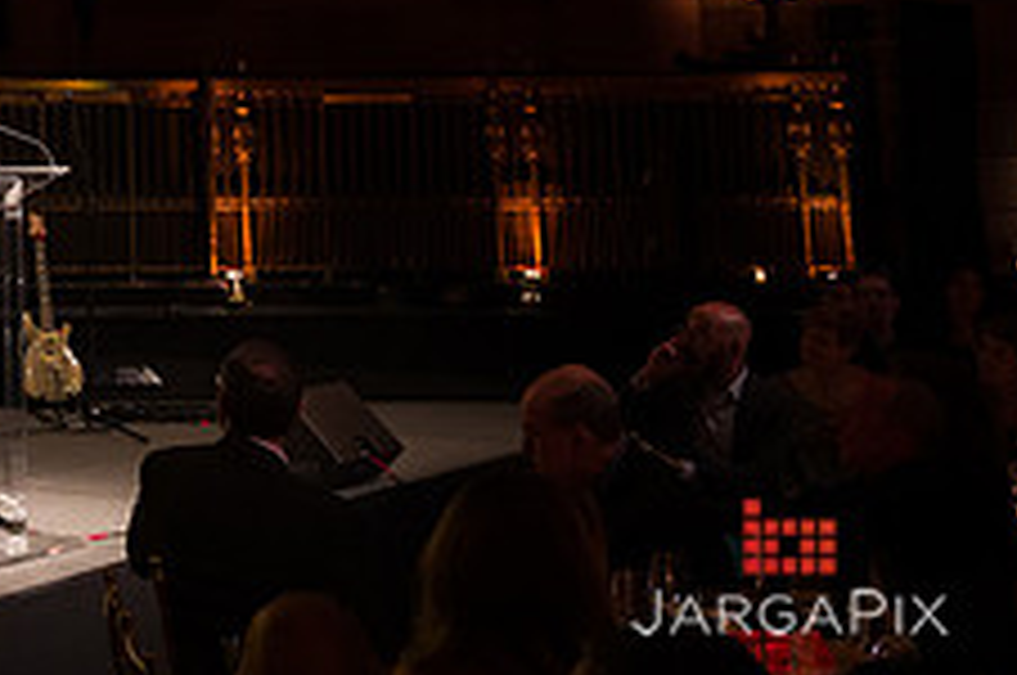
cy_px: -135
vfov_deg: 17.9
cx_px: -243
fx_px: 2031
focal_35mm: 72
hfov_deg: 25.0
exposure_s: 1/320
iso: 3200
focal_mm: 28
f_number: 4
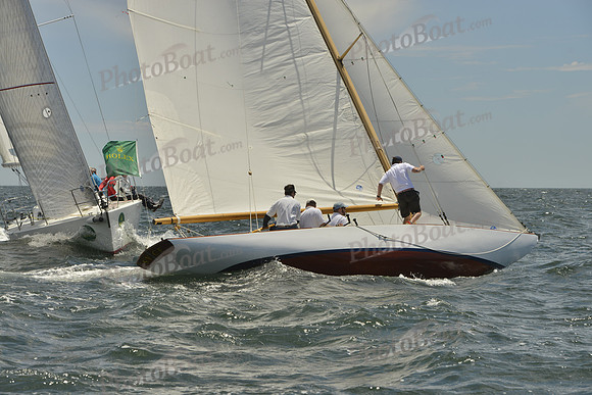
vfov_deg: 11.4
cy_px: 198
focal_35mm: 120
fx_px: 1974
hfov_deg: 17.1
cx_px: 296
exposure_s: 1/1600
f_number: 11
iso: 280
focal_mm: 120
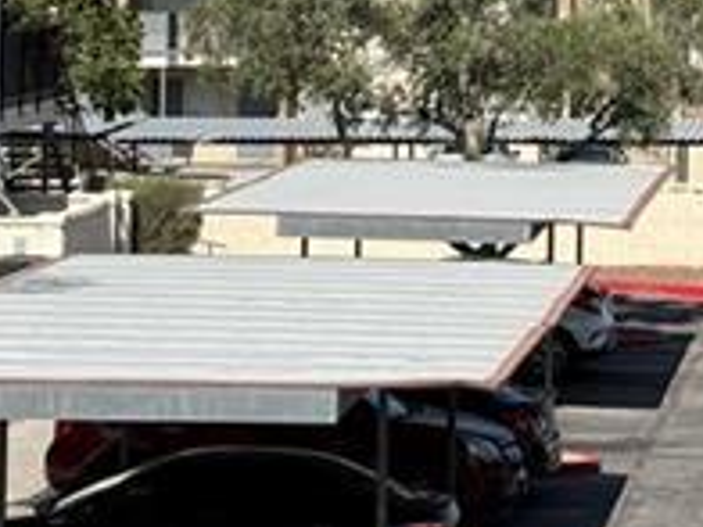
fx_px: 3980
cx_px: 829
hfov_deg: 10.0
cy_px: -237
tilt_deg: +3.3
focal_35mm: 196
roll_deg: -0.5
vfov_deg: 7.5
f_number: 1.78
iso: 64
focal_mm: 6.76
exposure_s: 1/4878
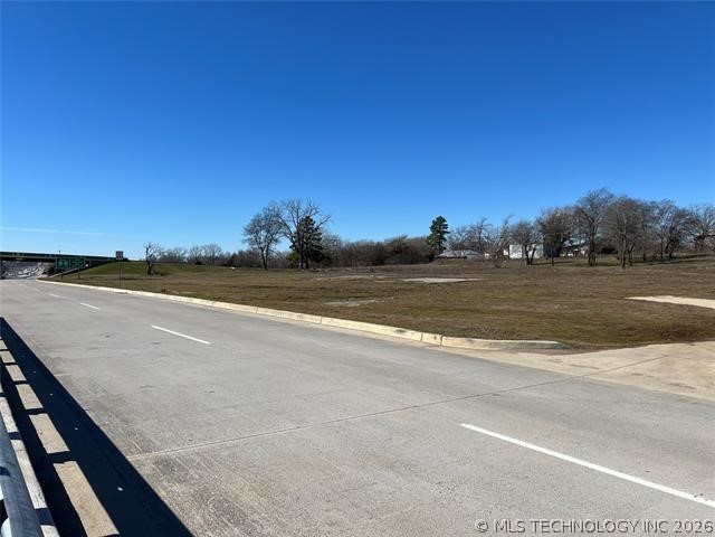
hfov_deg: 67.3
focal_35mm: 26
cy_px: 268
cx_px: 358
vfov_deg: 53.1
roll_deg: +0.4
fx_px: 537
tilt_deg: -0.2
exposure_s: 1/6579
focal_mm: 5.7
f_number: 1.5
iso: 50
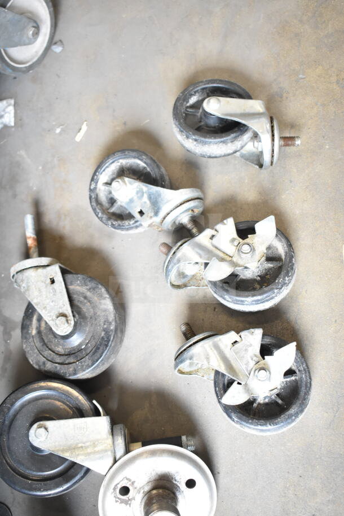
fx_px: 580
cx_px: 172
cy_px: 258
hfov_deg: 33.0
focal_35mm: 40
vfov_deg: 47.9
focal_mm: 27
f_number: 4
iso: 1600
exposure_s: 1/60
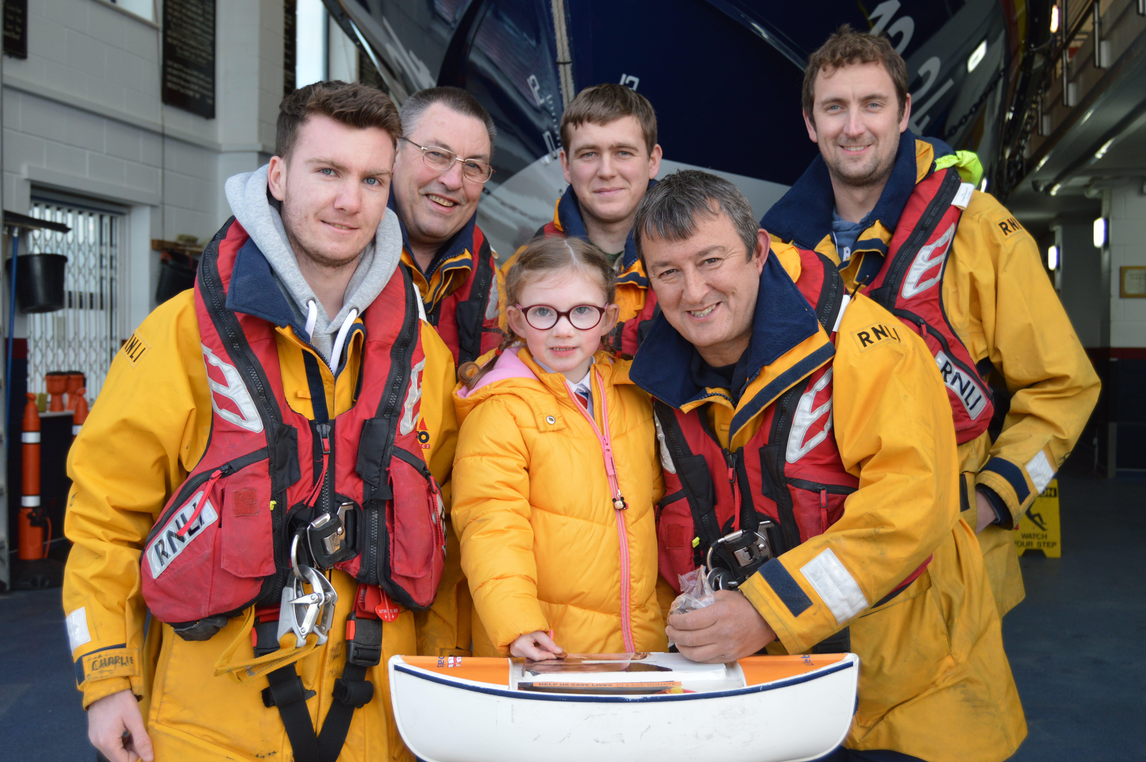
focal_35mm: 45
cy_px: 381
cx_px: 573
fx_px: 1431
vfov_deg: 29.8
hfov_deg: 43.6
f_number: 5.6
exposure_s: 1/125
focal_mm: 30
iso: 320
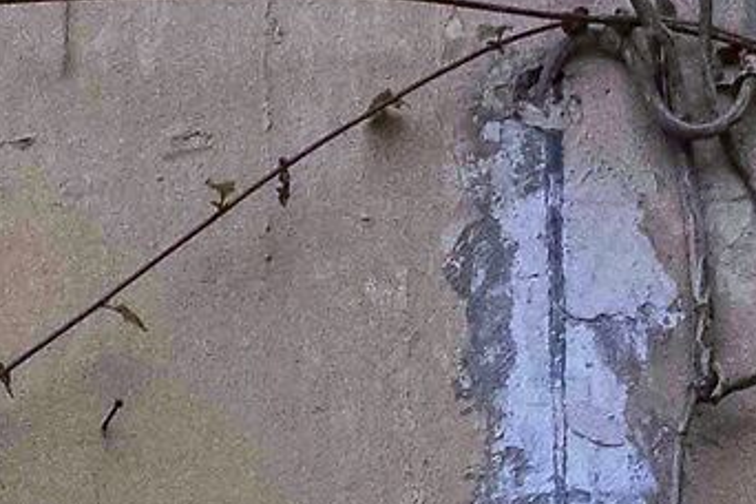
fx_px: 8546
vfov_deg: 3.4
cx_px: -1773
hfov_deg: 4.8
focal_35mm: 407
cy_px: 1015
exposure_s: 1/250
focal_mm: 38.9
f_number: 9
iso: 4000
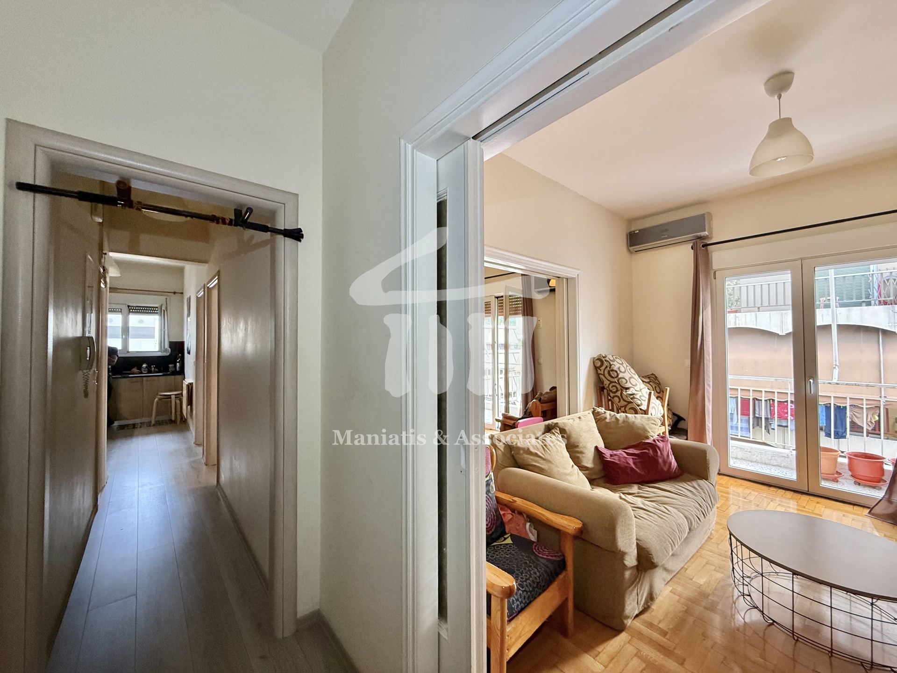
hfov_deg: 102.1
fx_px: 363
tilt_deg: +1.1
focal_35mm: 14
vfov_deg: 85.7
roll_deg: -0.3
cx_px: 448
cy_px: 336
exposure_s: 1/99
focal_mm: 2.22
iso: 320
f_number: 2.2
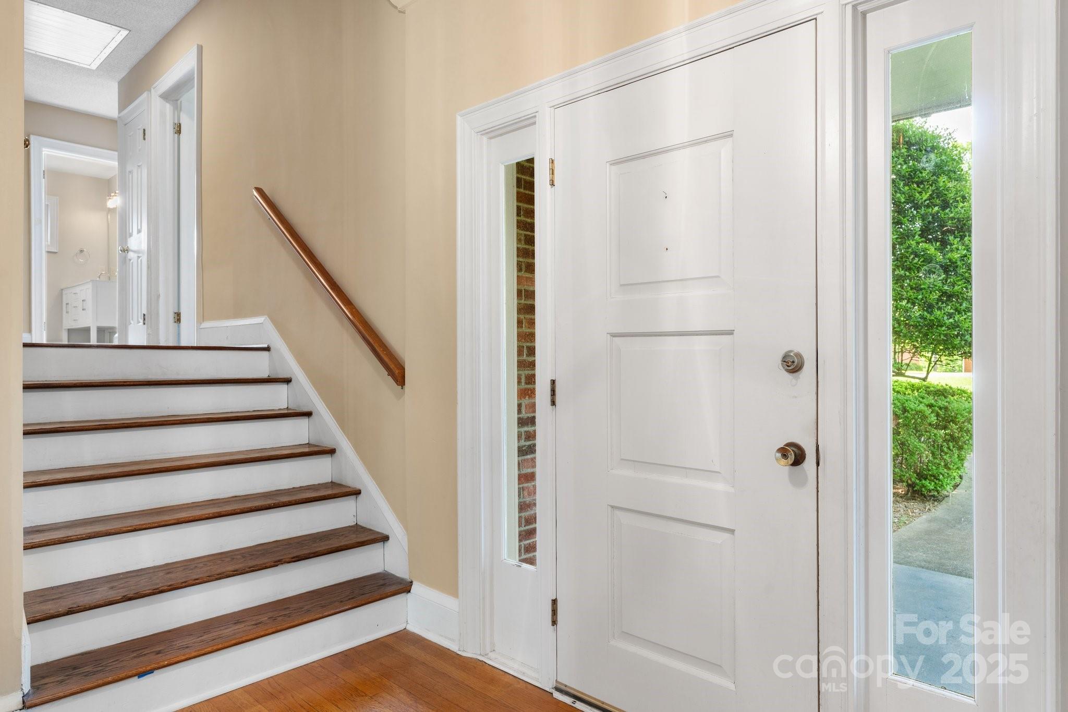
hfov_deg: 76.1
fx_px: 682
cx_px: 534
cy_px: 356
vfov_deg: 55.1
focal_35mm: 23
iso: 400
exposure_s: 1
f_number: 8
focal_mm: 23
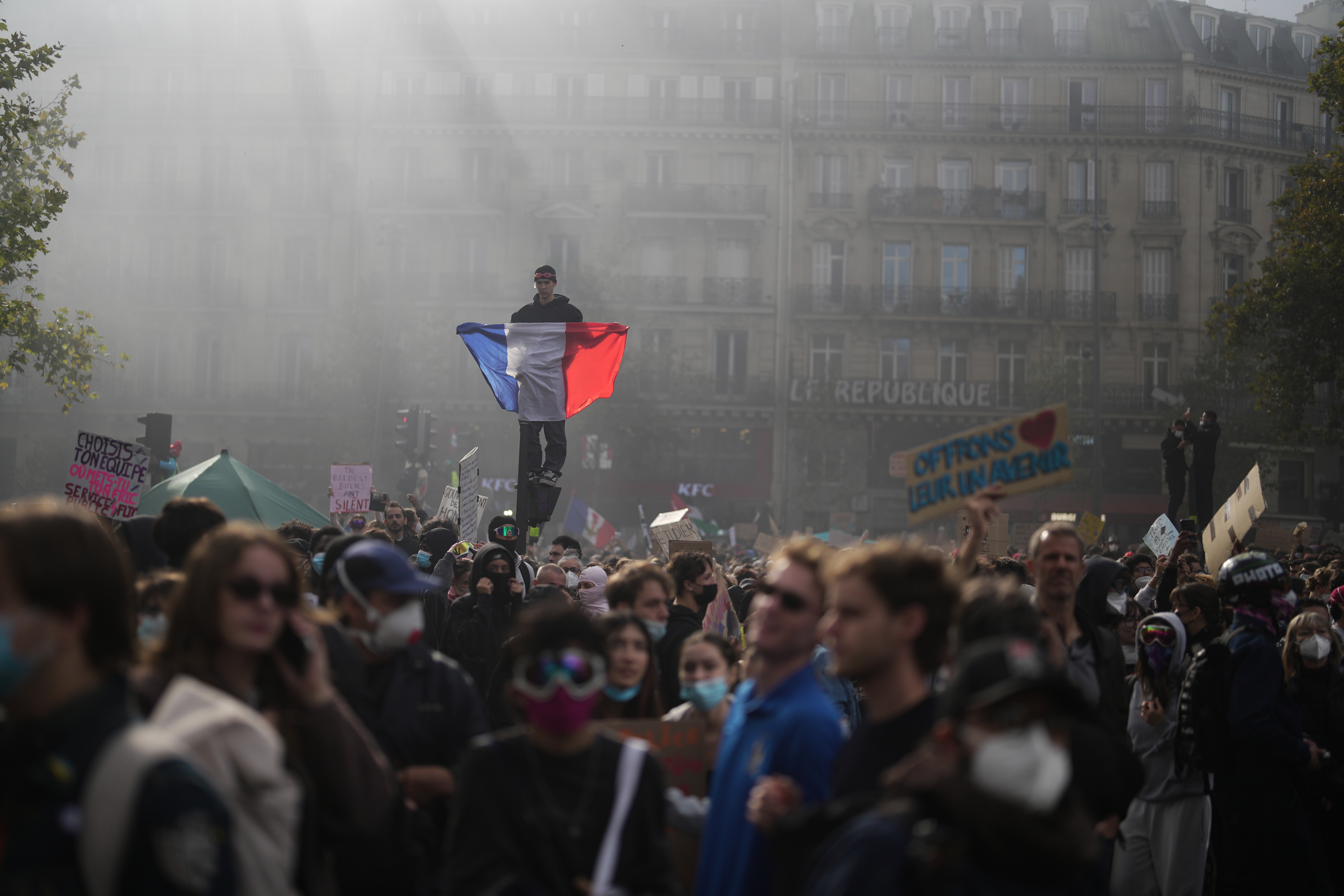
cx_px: 672
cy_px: 448
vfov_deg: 27.0
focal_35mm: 50
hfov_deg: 39.6
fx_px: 1867
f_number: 1.2
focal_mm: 50
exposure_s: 1/4000
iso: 200
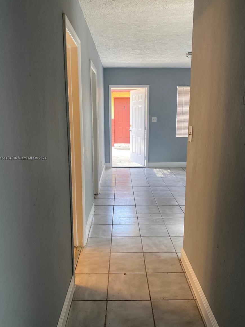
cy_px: 158
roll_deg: -0.3
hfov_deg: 51.4
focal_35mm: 27
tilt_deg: -9.9
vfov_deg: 65.3
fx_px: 255
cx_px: 122
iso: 80
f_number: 1.8
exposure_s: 1/122
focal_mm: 4.25
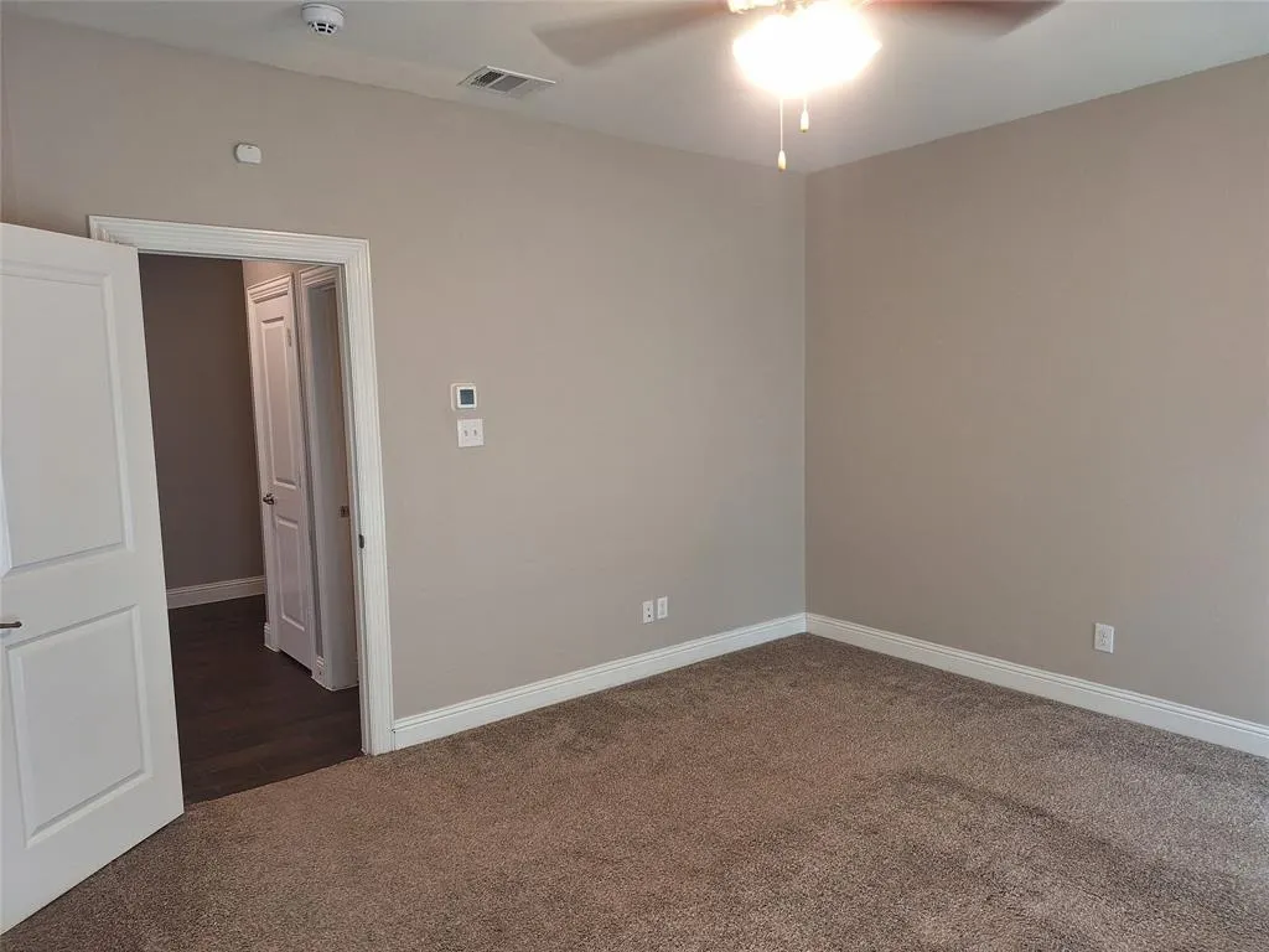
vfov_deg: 58.9
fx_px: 843
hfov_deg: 73.9
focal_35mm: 23
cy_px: 476
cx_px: 634
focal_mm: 5.54
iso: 100
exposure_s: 1/40
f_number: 1.8
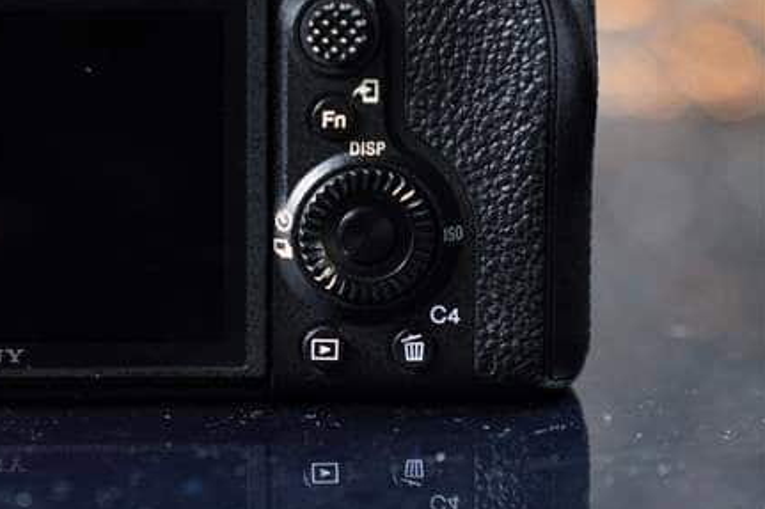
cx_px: 60
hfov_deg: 15.6
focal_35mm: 130
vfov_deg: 10.5
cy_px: 95
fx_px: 2761
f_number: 4
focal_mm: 70
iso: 800
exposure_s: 1/100
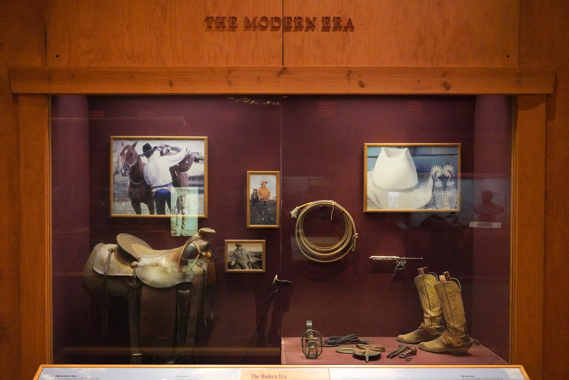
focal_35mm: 30
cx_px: 284
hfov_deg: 61.9
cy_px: 190
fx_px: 474
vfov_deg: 43.6
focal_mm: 30
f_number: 5.6
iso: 16000
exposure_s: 1/100
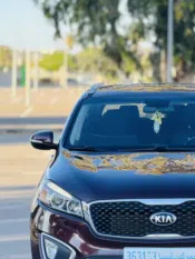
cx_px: 158
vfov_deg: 14.9
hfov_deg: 11.2
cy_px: 135
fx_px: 991
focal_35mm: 132
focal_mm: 9
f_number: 2.8
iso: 50
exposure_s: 1/121
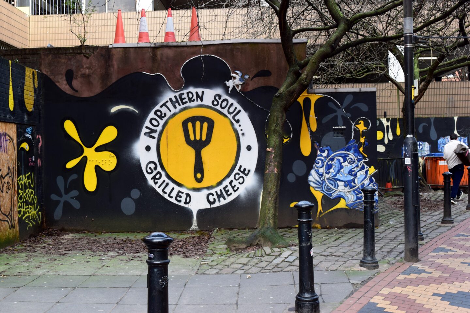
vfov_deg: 29.9
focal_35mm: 45
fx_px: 587
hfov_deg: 43.6
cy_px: 156
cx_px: 235
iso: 400
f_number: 8
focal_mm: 30
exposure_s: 1/60
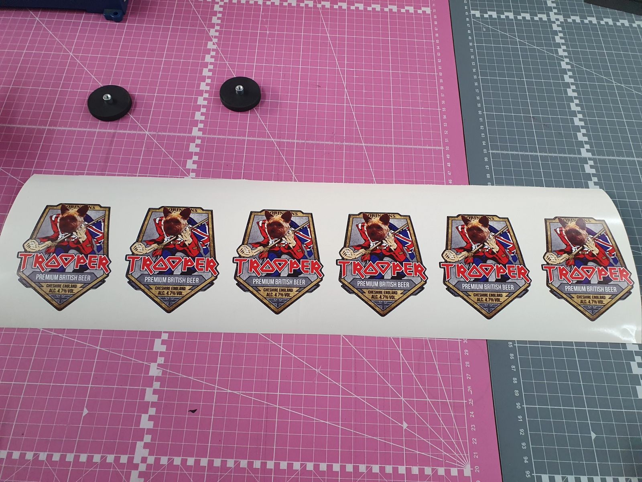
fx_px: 482
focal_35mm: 26
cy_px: 241
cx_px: 321
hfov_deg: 67.3
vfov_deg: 53.1
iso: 160
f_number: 2.4
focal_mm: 4.32
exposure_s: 1/50
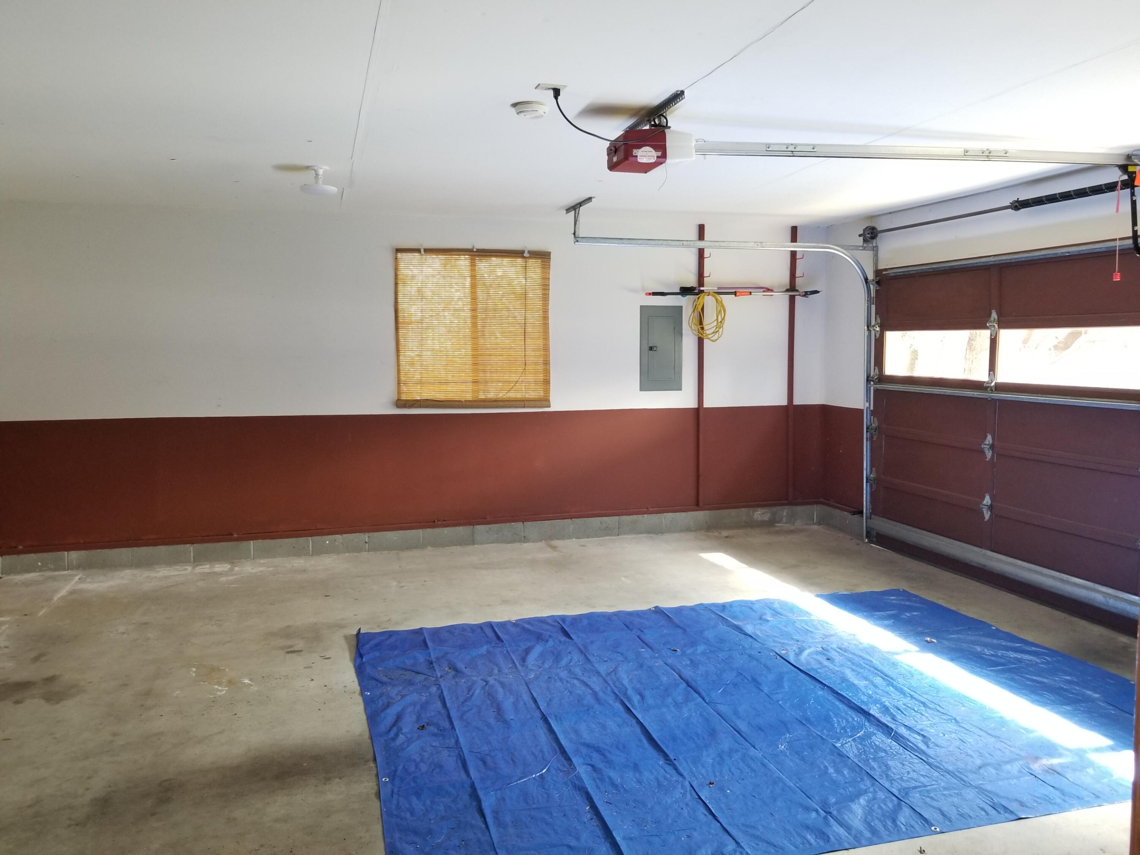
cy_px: 428
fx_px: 856
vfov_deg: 53.1
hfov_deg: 67.3
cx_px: 570
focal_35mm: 26
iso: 160
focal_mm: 4.25
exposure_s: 1/40
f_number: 1.7
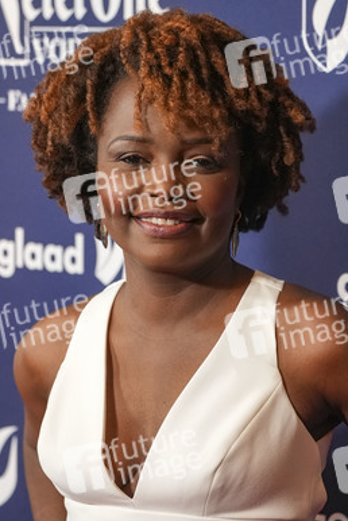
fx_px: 2562
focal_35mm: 177
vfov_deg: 11.6
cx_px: 172
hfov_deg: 7.8
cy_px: 259
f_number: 5.6
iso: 10000
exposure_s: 1/320
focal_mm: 171
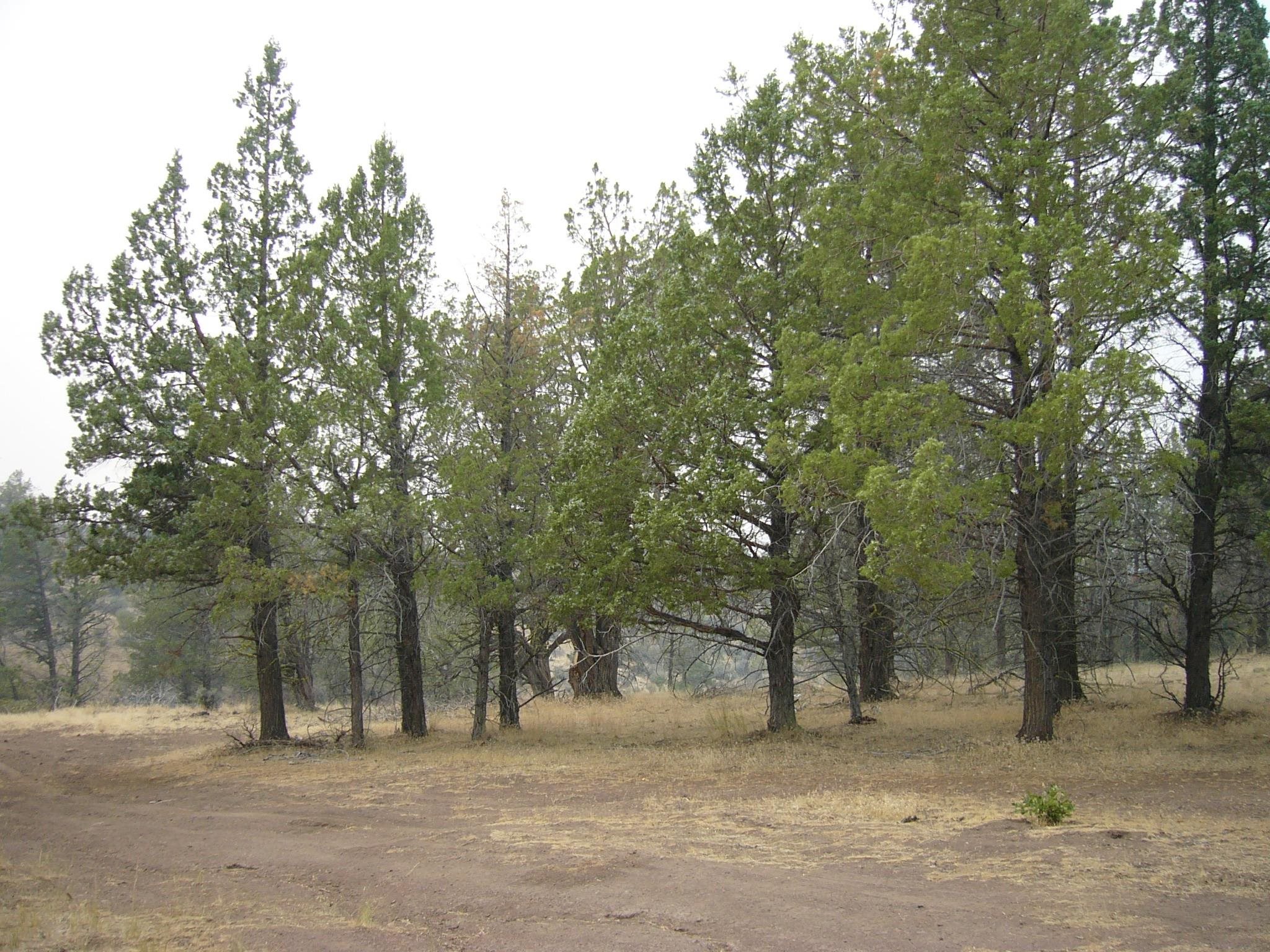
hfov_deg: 52.6
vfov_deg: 40.7
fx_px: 1284
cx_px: 635
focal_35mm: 35
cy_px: 476
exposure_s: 1/125
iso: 100
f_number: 2.8
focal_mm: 5.8
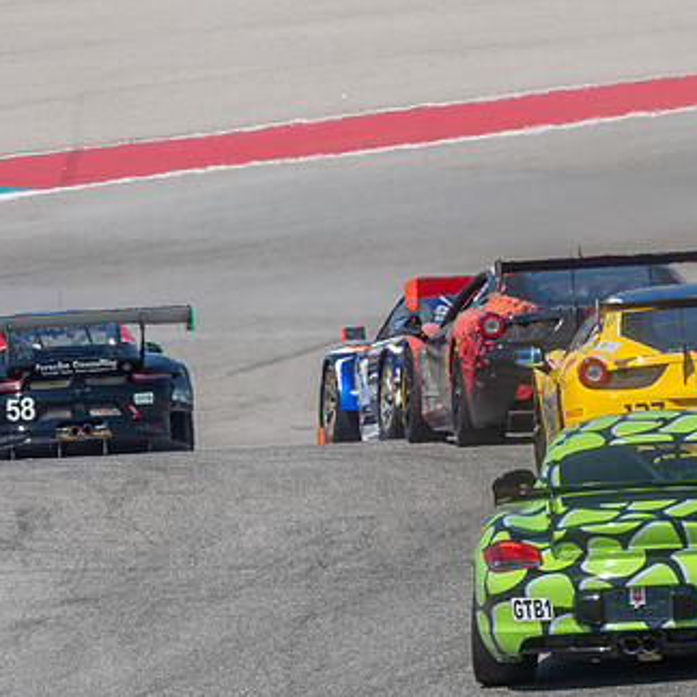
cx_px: 450
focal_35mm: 951
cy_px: 232
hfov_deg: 1.8
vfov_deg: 1.8
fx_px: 21664
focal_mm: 300
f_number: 9
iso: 200
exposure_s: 1/800
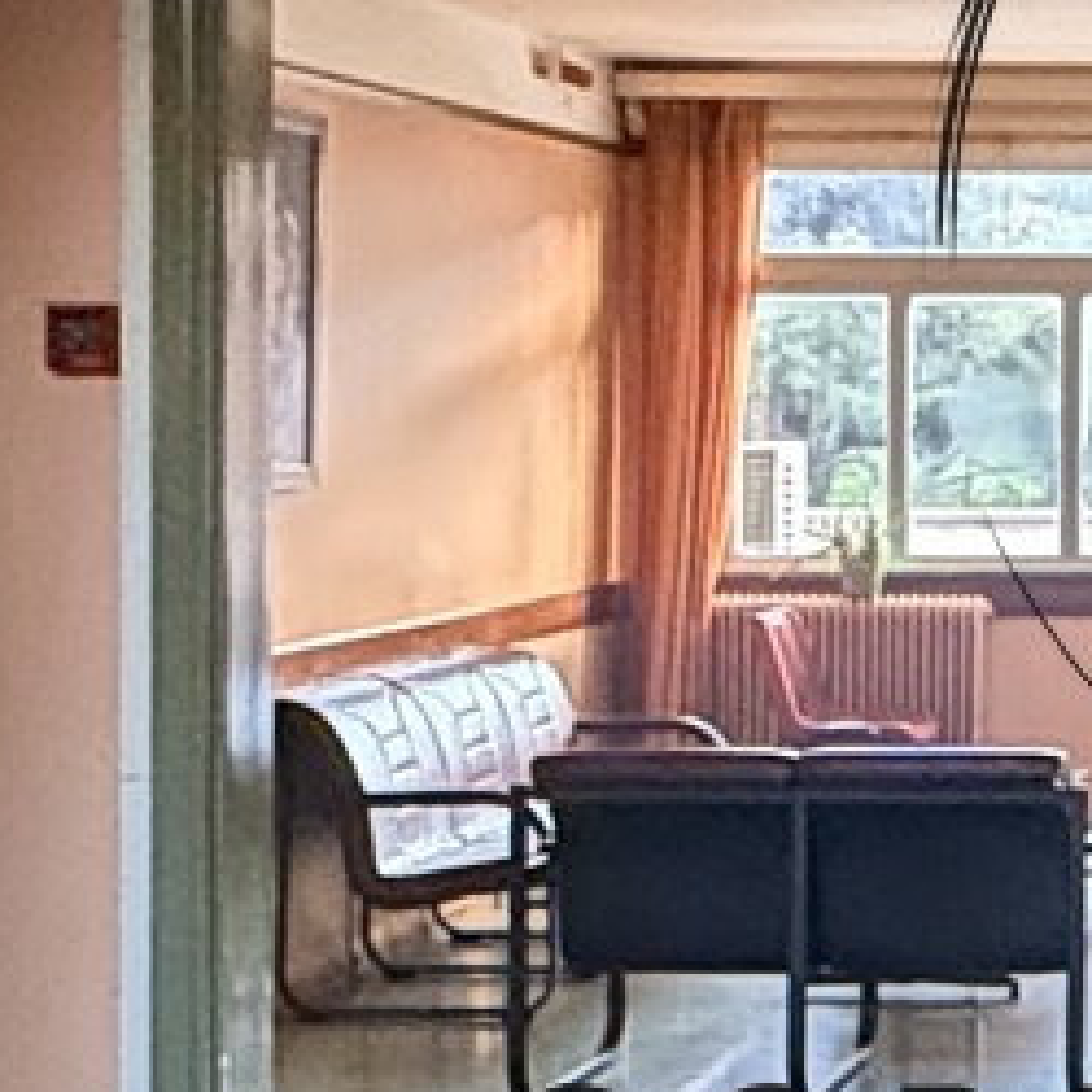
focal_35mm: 95
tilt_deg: +0.3
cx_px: 1690
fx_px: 3391
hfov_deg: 16.5
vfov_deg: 18.3
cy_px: 384
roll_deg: -0.3
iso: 1250
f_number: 2.2
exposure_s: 1/50
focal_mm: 2.22
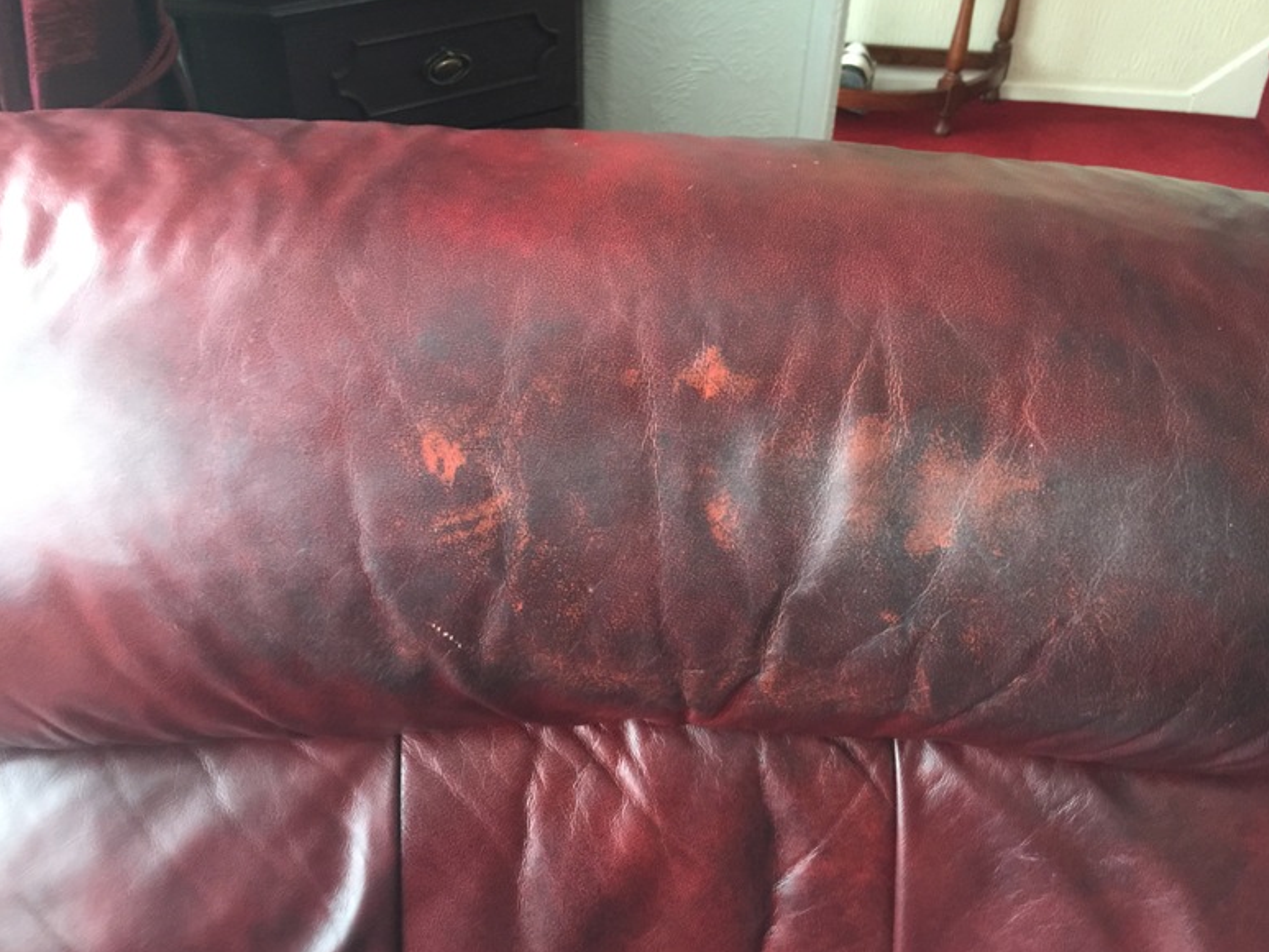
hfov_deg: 59.9
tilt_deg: -36.8
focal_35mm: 30
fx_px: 1100
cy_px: 478
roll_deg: -3.4
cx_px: 653
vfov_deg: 46.8
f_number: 2.2
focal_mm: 4.15
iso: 100
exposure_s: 1/10
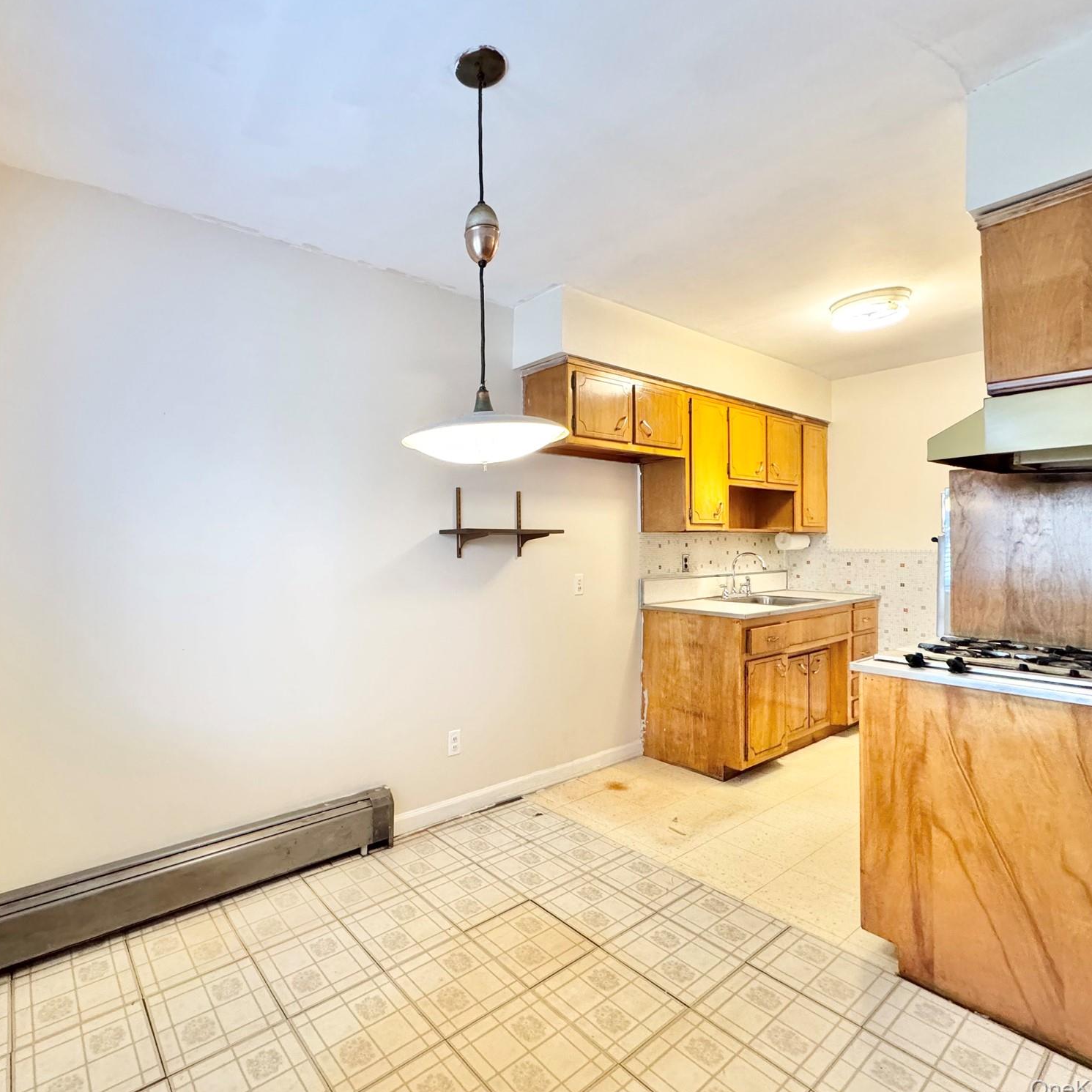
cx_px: 428
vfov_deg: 84.0
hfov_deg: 82.8
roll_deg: +0.3
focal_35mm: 17
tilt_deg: +0.3
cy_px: 543
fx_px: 607
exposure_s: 1/60
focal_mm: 2.22
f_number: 2.2
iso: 400
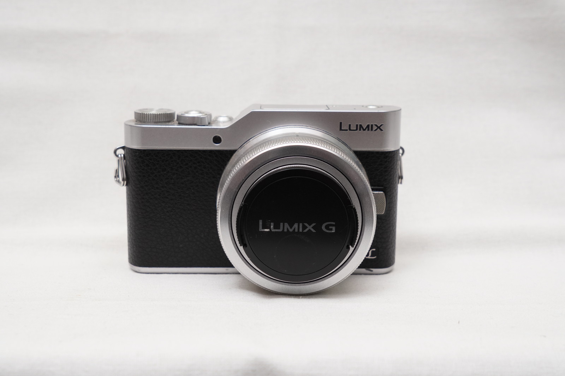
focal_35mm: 50
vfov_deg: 27.3
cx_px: 282
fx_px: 777
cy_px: 188
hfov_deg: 40.0
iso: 800
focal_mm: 33
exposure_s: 1/60
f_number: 8
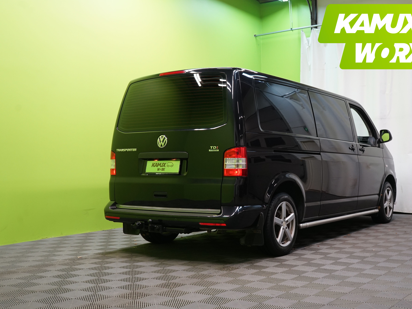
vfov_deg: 33.6
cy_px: 156
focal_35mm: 43
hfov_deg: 43.7
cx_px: 244
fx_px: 512
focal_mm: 36
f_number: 5.6
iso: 800
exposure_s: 1/50
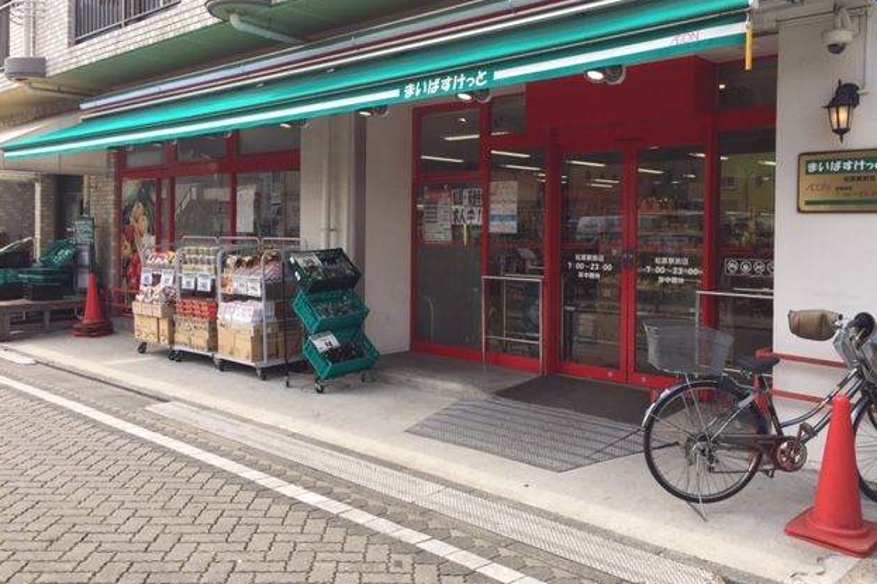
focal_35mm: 31
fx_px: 755
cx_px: 448
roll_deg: -2.4
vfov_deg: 42.2
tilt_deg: -1.4
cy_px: 253
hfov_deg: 60.3
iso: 32
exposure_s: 1/590
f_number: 2.2
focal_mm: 4.15
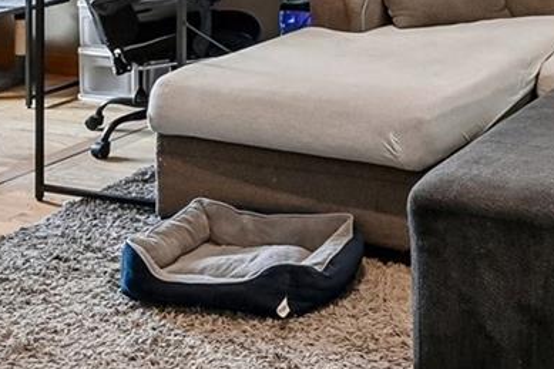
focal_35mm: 74
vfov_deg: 16.9
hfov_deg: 26.4
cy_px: -158
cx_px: 506
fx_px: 1138
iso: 400
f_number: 10
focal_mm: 18
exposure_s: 1/4
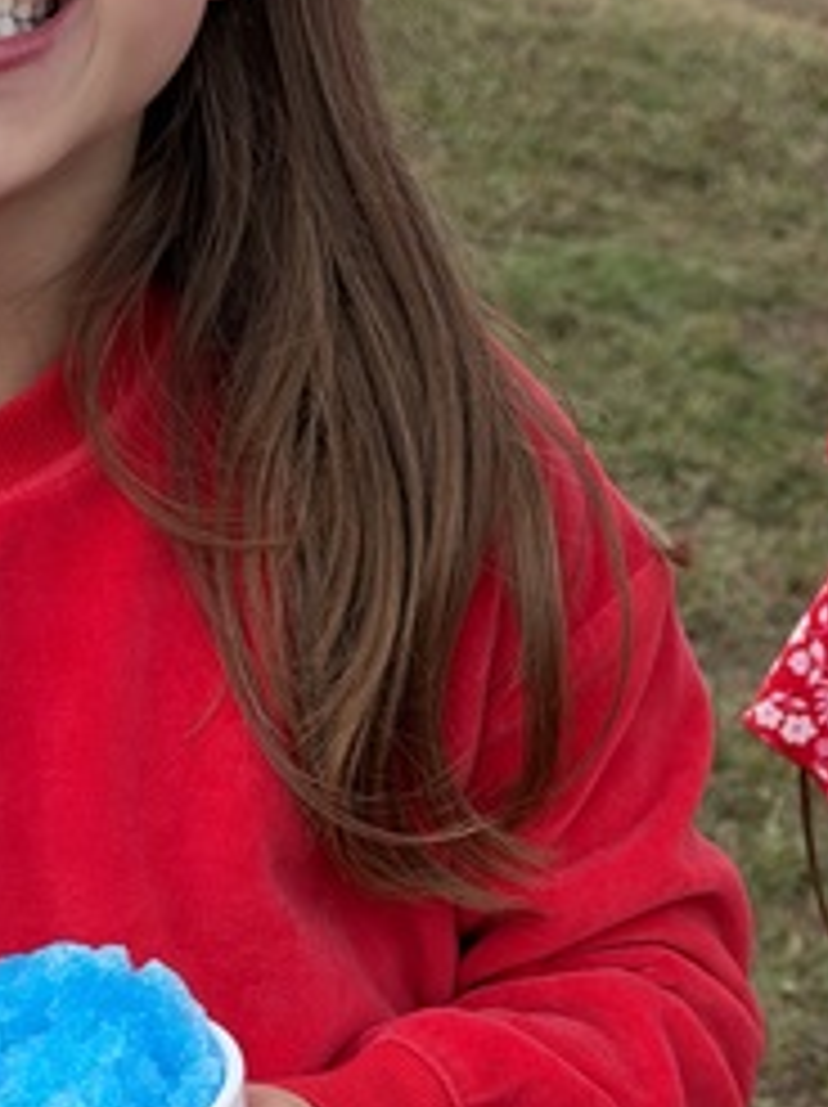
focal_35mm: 100
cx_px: 900
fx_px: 3195
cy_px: 936
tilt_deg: -27.9
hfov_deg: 14.4
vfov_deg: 19.4
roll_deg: +2.7
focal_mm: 6.93
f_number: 1.8
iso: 64
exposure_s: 1/928
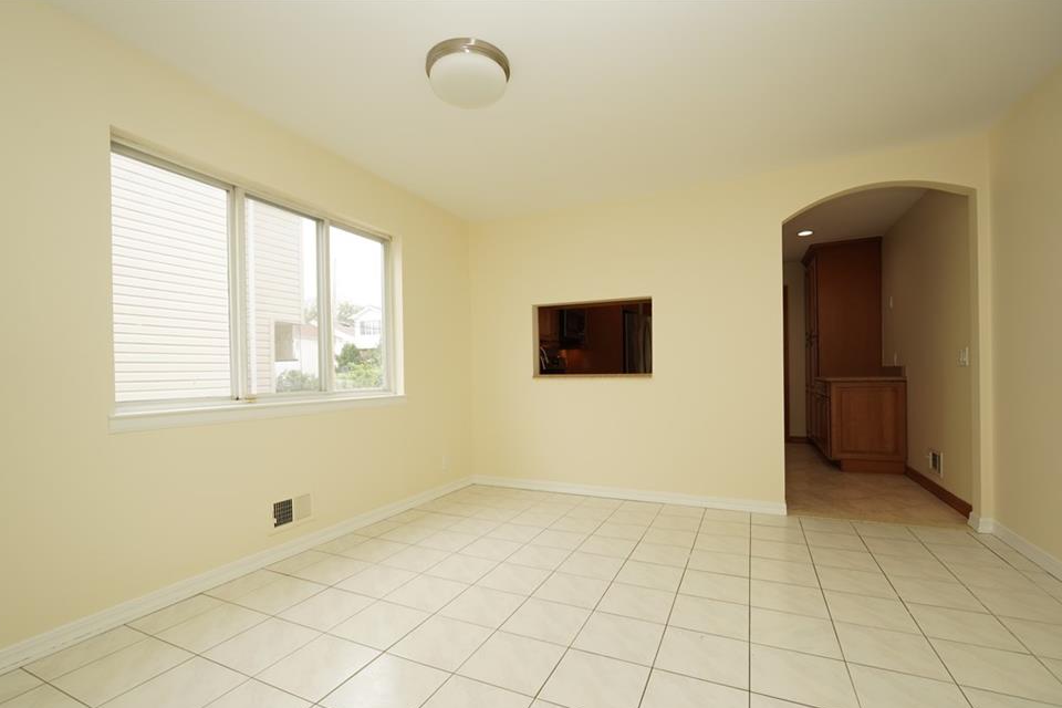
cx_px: 531
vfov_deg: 73.7
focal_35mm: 16
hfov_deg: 96.7
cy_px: 373
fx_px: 472
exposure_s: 1/125
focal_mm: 10
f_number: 4.5
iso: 200
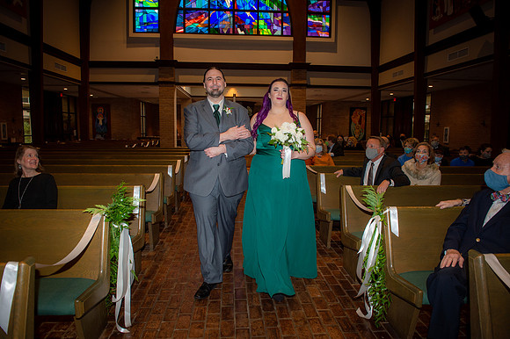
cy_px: 170
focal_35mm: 24
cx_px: 255
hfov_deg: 73.8
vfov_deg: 53.1
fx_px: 340
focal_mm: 24
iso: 1250
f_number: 5.6
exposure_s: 1/160
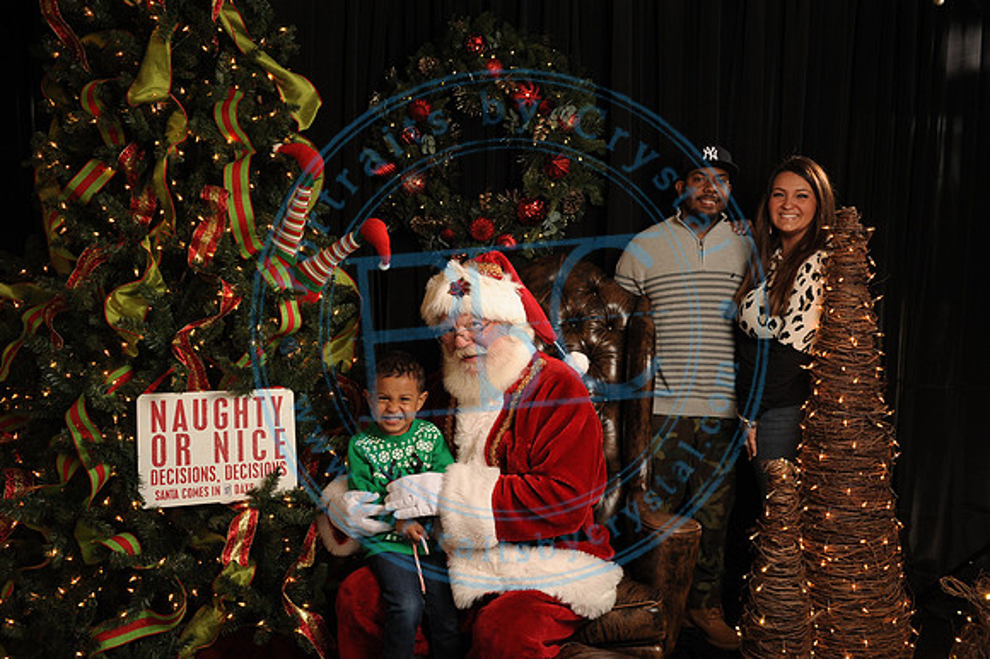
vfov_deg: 42.3
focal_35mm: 31
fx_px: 852
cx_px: 495
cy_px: 330
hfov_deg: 60.3
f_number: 5.6
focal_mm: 31
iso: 1000
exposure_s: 1/125
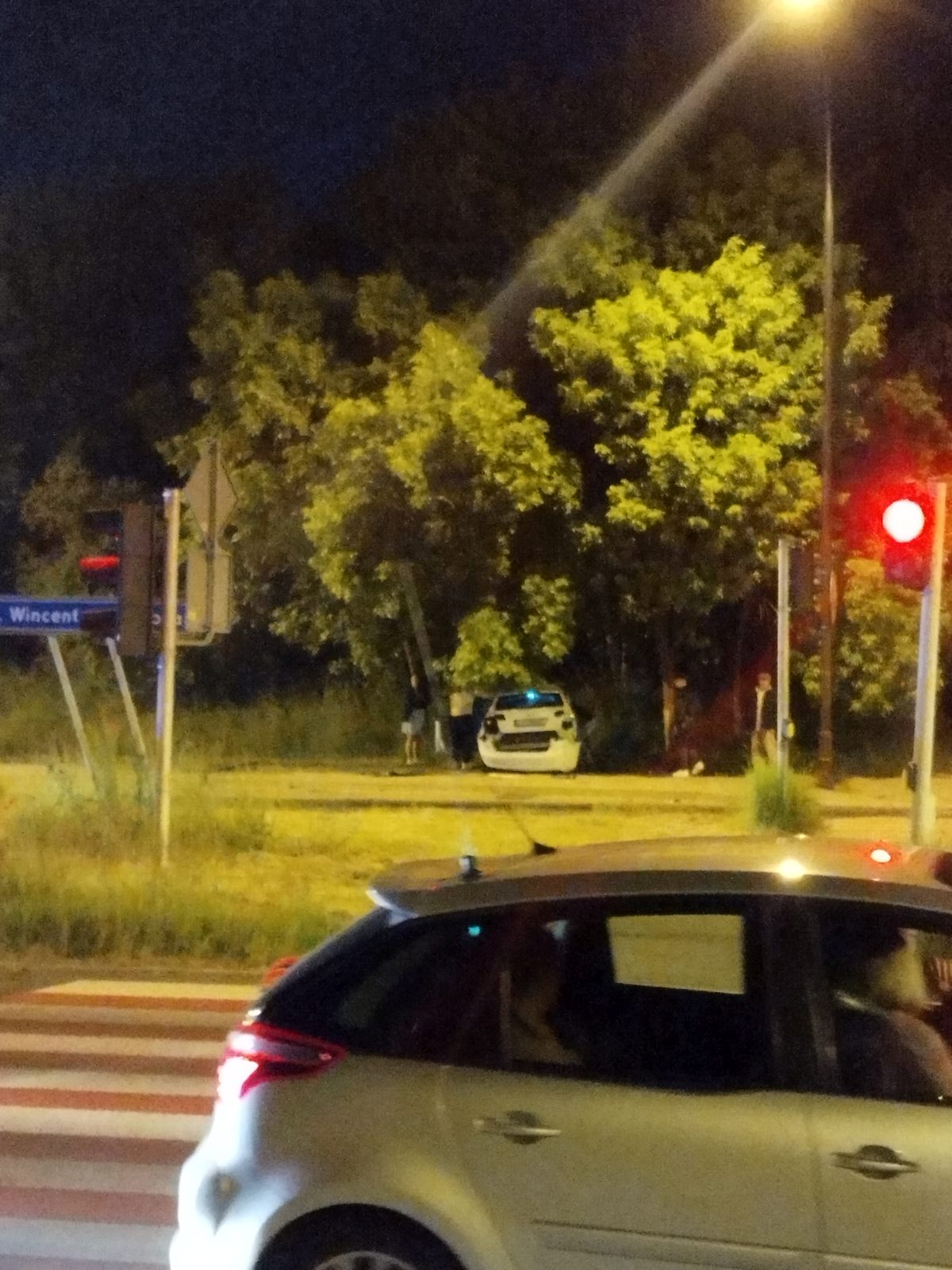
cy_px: 635
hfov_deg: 56.8
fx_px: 880
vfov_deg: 71.6
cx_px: 476
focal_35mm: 24
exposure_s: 1/14.3
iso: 1900
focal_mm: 5.89
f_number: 1.89
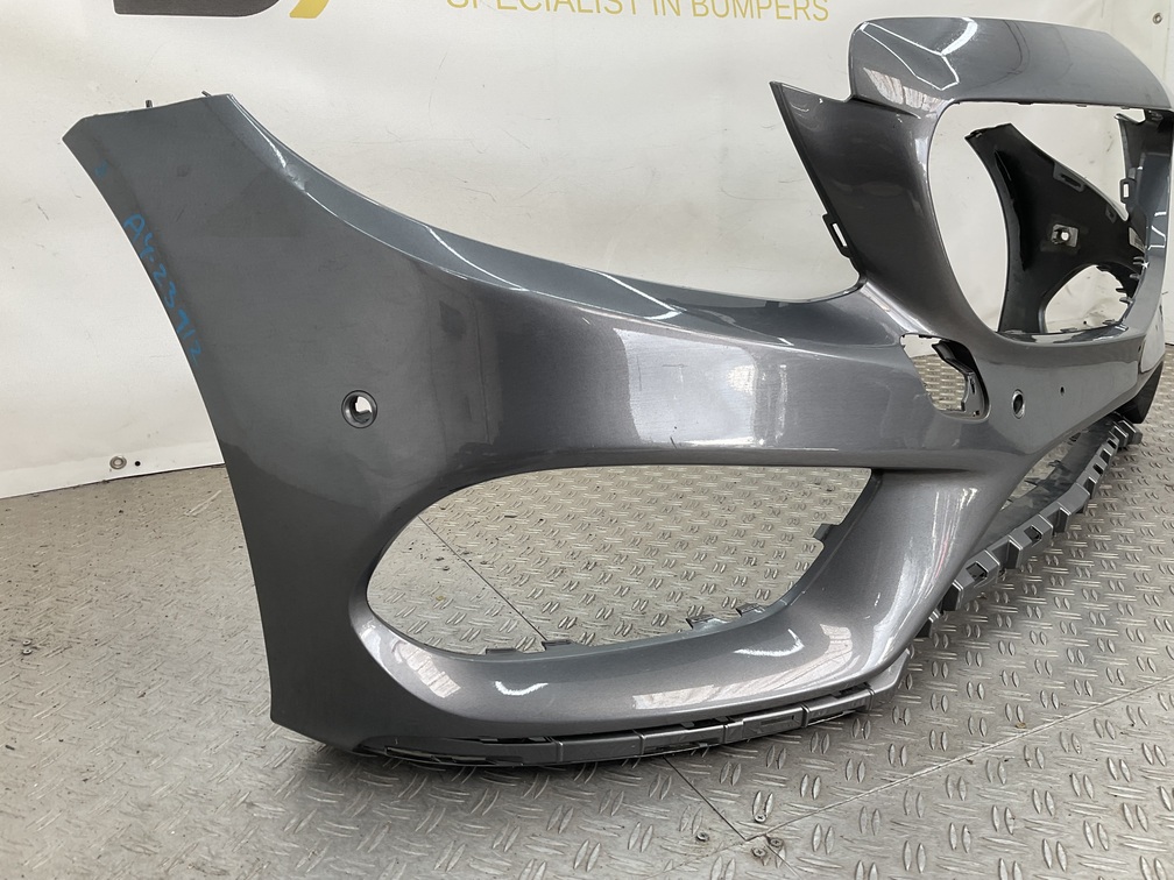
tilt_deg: -16.5
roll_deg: -0.8
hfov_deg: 61.7
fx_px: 984
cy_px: 440
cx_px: 587
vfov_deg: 48.2
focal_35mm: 29
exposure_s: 1/120
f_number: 1.8
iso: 20
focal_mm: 3
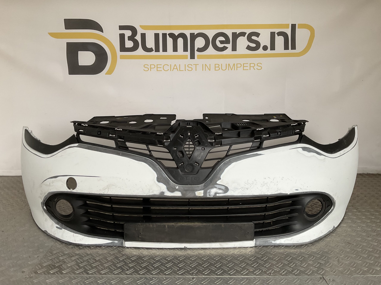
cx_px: 190
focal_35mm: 29
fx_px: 319
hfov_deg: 61.7
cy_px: 142
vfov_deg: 48.2
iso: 40
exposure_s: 1/50
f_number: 1.8
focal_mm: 3
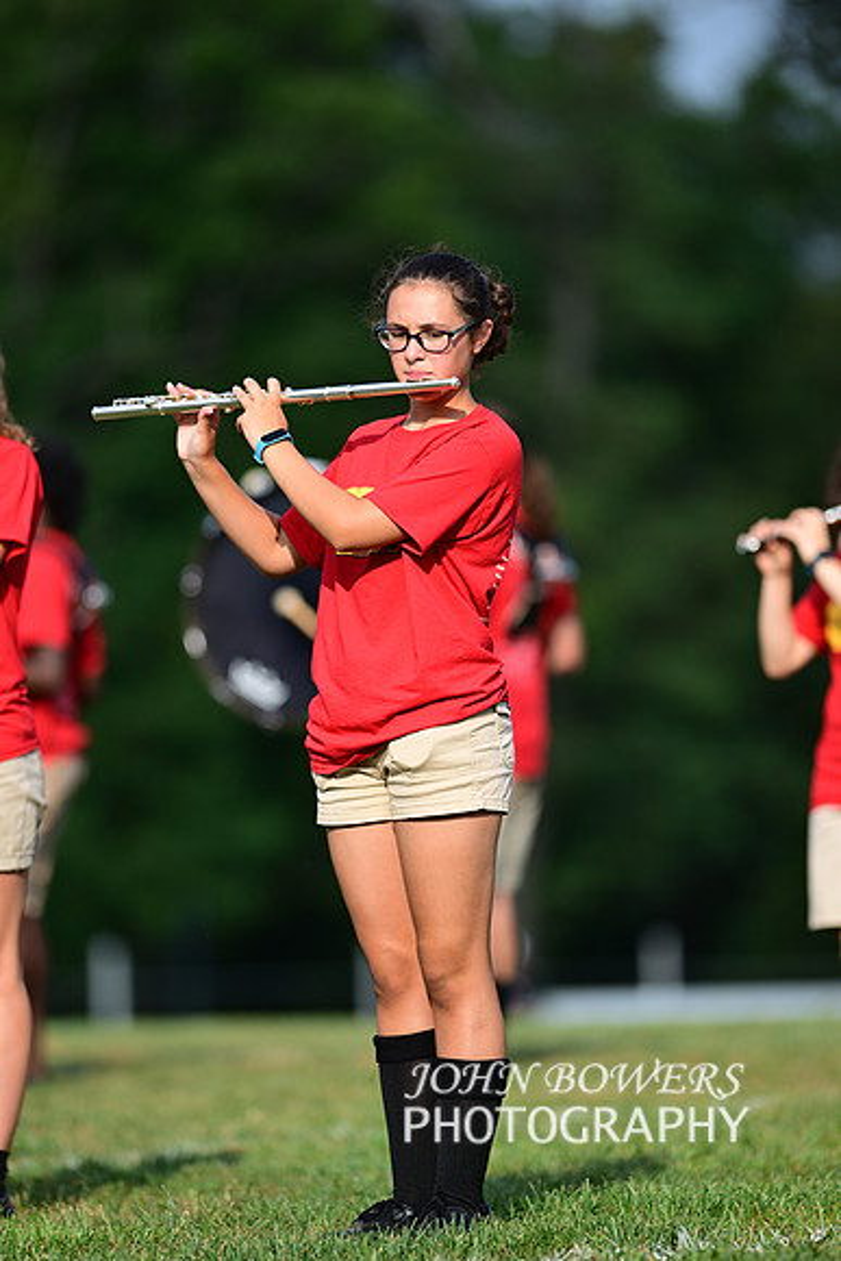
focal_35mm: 300
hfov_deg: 4.6
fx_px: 10505
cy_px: 630
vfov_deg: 6.9
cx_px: 420
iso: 160
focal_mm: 300
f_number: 2.8
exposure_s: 1/2000
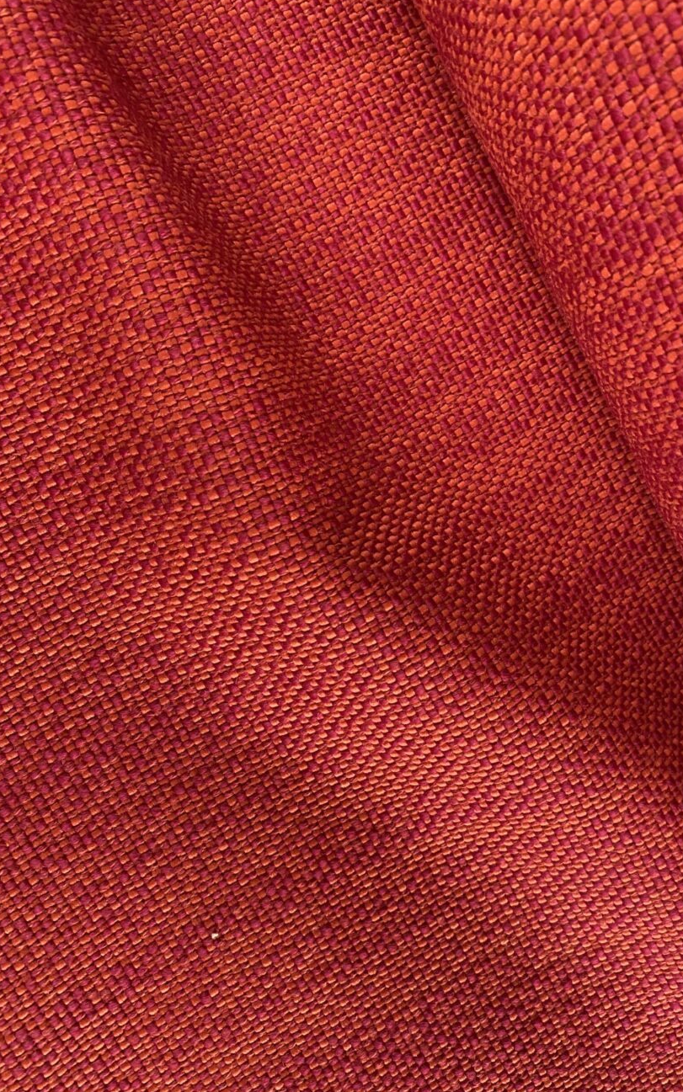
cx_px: 424
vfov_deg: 64.6
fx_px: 863
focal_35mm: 29
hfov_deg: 42.9
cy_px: 552
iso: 500
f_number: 1.8
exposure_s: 1/55
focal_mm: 4.25
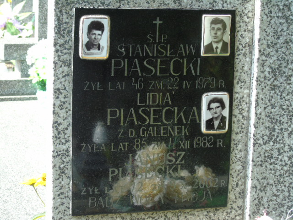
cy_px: 110
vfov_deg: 13.7
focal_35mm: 108
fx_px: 914
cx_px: 146
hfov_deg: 18.2
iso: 80
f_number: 4.4
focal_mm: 19
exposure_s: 1/100
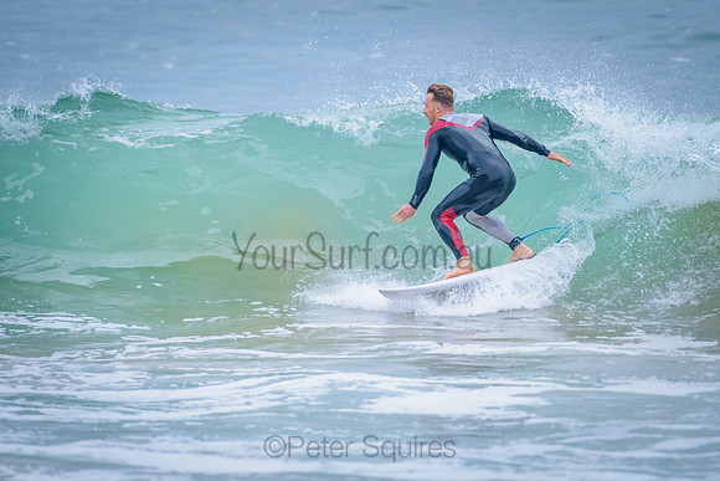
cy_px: 225
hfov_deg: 3.4
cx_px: 441
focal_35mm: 613
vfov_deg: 2.2
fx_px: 12261
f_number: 5.6
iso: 1100
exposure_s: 1/2000
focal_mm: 500
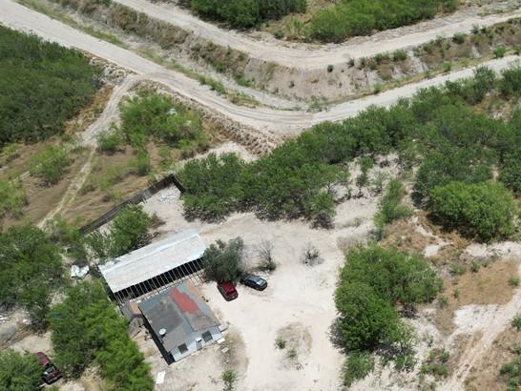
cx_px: 473
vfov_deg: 31.7
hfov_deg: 39.0
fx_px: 678
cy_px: 287
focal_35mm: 45
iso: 120
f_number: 1.7
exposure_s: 1/4000
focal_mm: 6.72
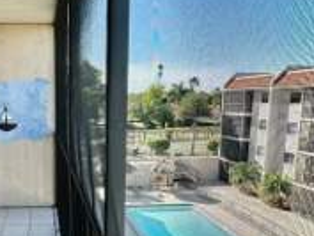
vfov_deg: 37.4
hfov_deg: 46.5
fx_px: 345
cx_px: 66
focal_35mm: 38
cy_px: 153
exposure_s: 1/362
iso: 40
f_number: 2.2
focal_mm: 2.22
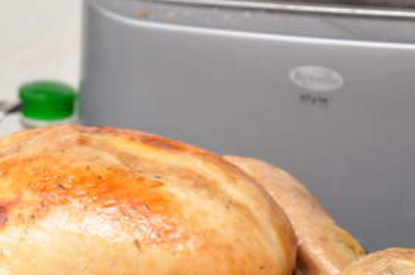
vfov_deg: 10.5
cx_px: 84
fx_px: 1473
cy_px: 300
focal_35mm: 128
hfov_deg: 15.9
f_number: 5.6
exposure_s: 1/60
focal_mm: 38
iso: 640
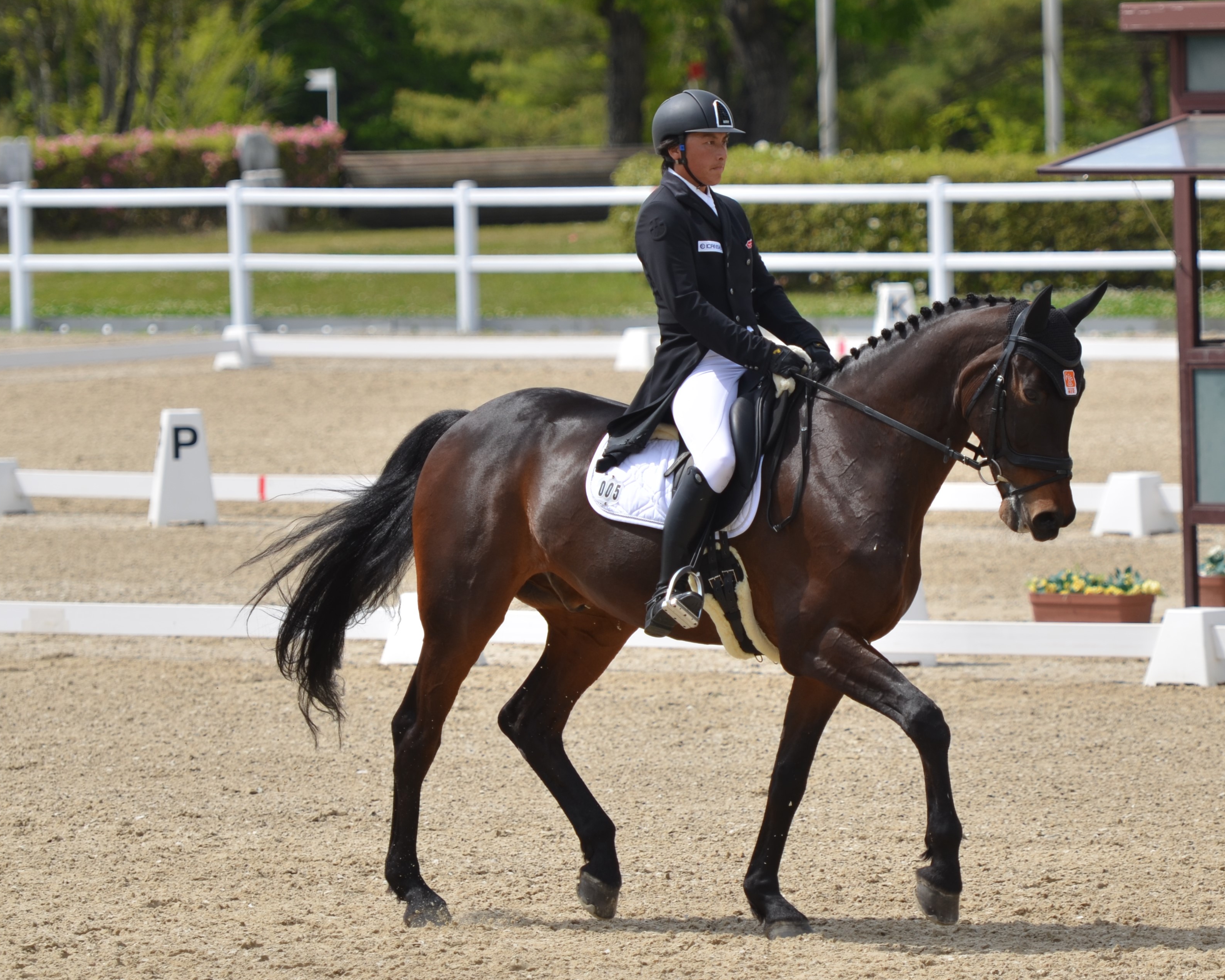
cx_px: 736
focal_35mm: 247
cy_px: 490
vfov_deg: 6.3
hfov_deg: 7.8
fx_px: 8939
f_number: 3.2
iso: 100
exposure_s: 1/2000
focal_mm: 145
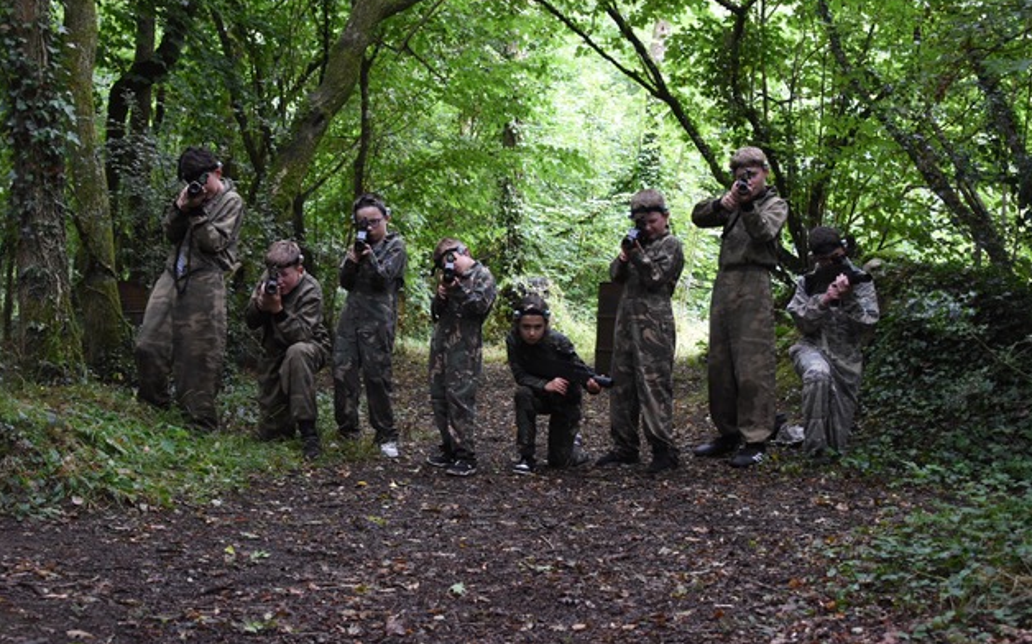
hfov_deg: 38.2
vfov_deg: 24.4
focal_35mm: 53
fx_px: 1490
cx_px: 513
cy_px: 303
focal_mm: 34
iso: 1600
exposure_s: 1/50
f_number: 5
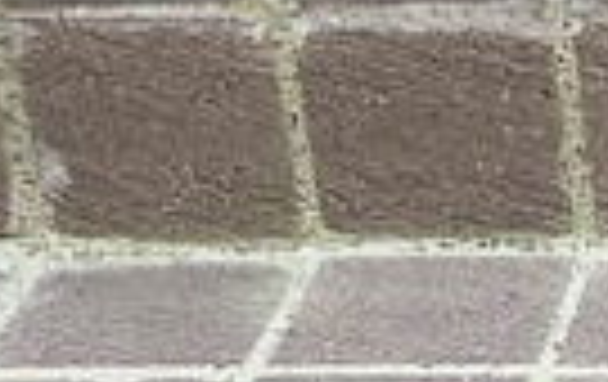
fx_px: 2640
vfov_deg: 7.5
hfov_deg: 11.5
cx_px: 1313
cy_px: 1022
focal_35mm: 159
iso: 50
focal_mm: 3.99
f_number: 1.8
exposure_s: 1/121
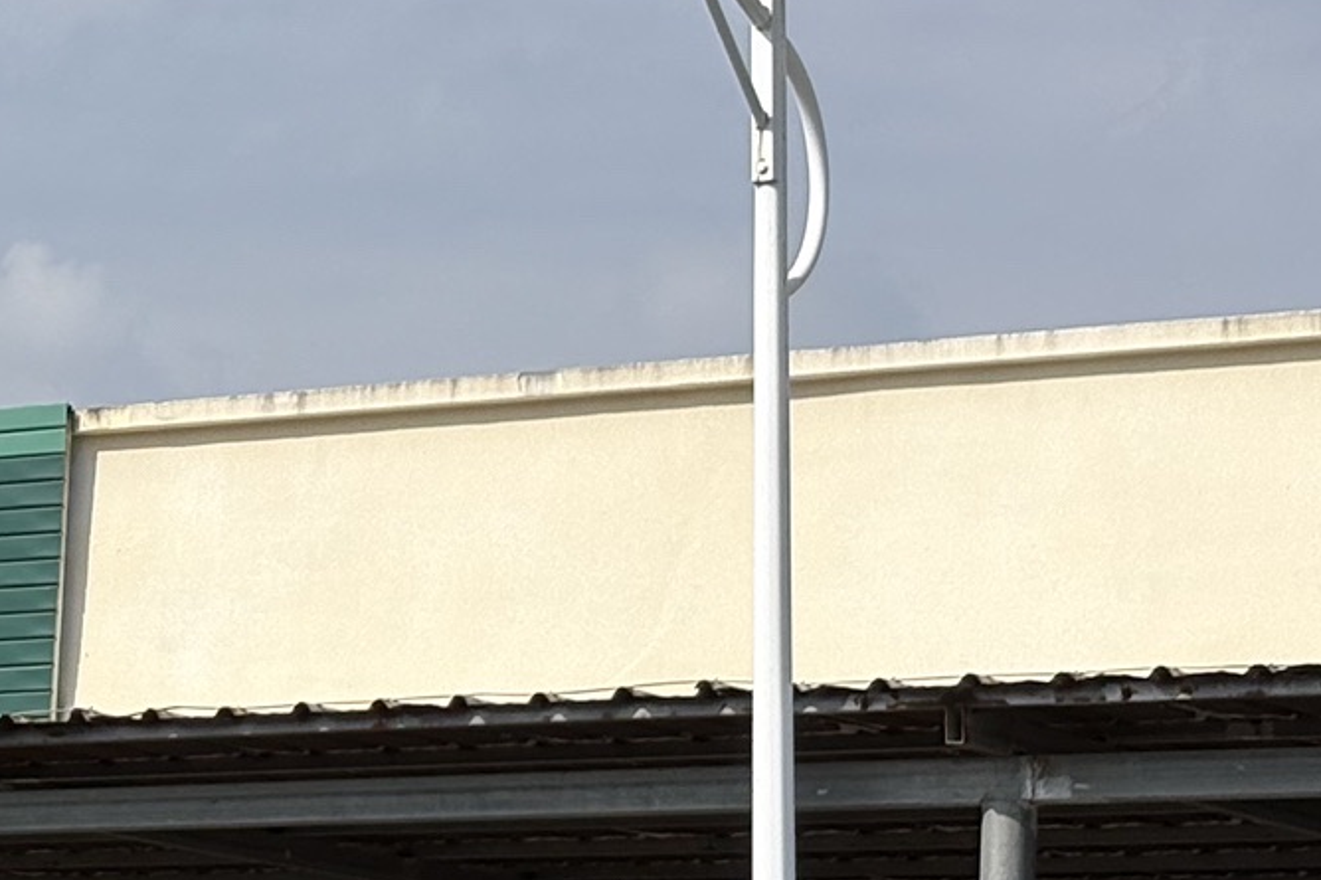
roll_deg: -5.4
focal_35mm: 162
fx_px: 5943
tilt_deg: +12.8
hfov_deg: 12.3
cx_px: -465
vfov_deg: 8.5
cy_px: 443
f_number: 1.6
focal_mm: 5.96
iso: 32
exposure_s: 1/4329
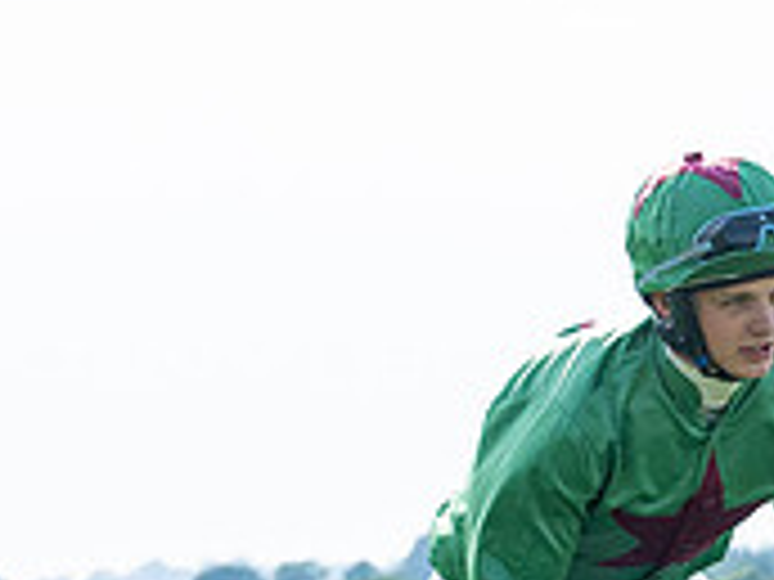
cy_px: 897
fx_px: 11157
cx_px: 677
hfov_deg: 4.0
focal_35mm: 499
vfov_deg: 3.0
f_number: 5
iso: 400
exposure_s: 1/2000
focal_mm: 70
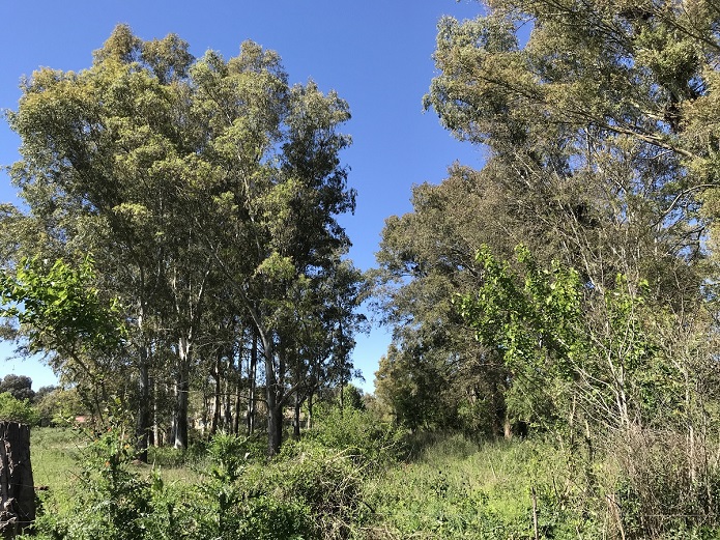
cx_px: 360
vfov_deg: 49.7
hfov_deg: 63.5
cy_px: 270
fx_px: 582
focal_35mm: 28
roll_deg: +1.0
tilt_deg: +15.2
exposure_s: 1/1088
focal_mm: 3.99
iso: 20
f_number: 1.8
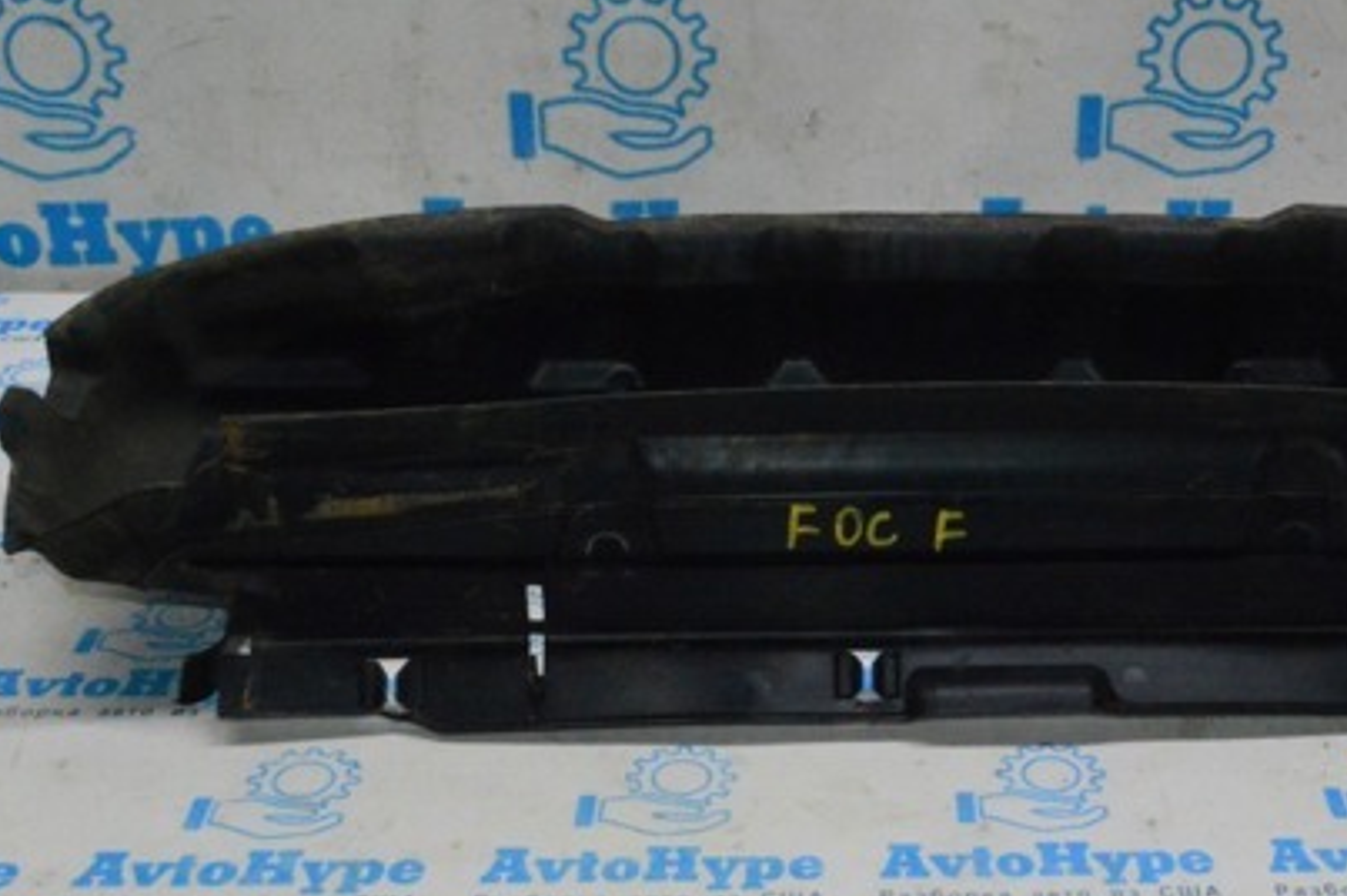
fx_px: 2048
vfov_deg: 24.7
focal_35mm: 55
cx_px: 946
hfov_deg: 35.9
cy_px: 436
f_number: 25
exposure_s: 1/60
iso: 6400
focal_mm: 23
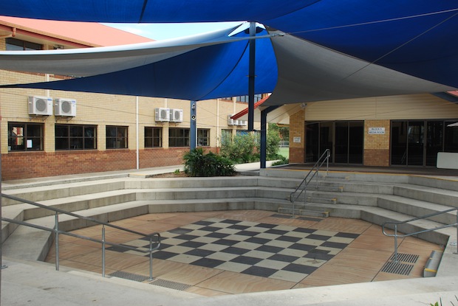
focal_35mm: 36
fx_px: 459
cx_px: 229
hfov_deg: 53.1
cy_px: 153
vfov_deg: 37.0
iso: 110
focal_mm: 24
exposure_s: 1/125
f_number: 5.6
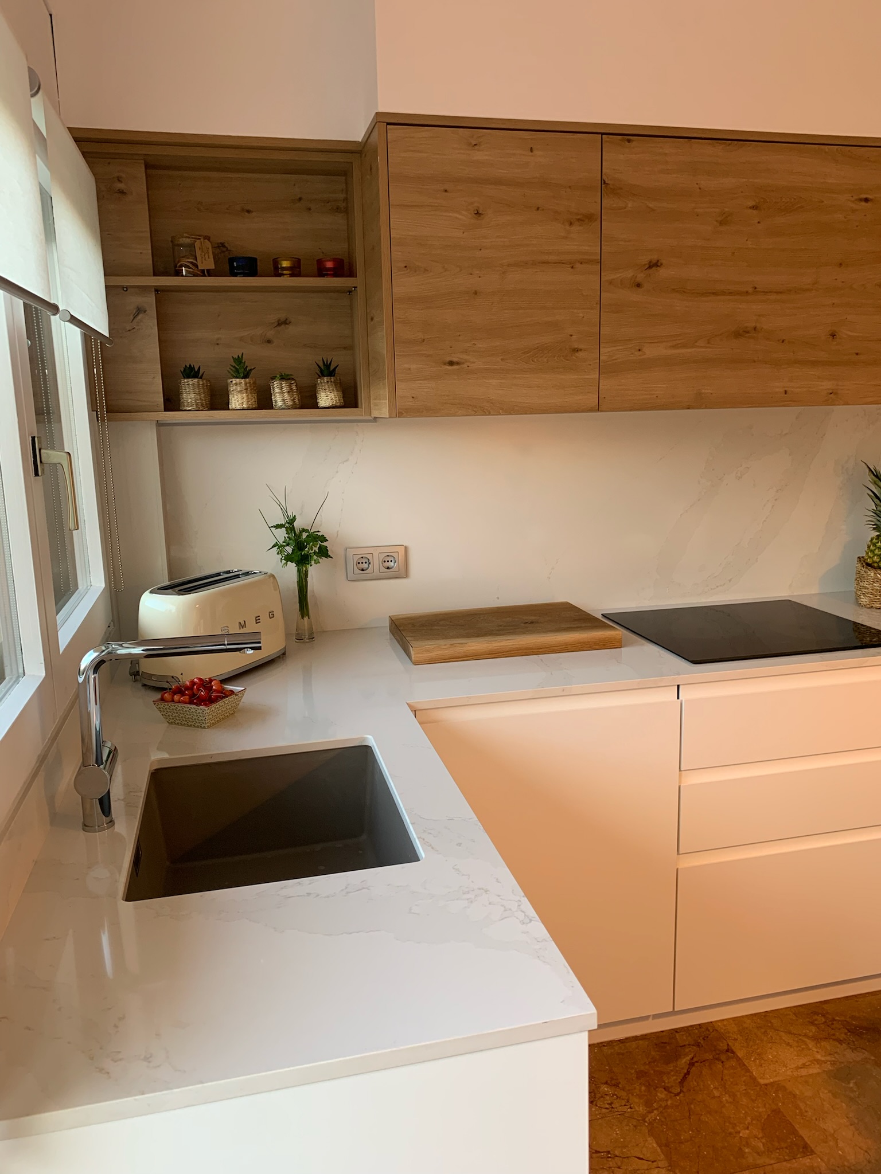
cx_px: 440
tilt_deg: -10.0
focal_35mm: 26
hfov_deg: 53.1
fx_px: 882
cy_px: 587
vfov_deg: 67.3
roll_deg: +1.4
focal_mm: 4.25
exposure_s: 1/65
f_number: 1.8
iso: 100
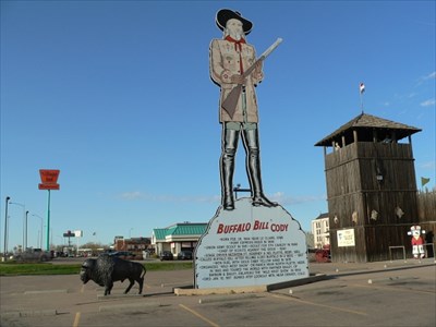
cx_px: 218
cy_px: 164
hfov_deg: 51.4
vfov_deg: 39.7
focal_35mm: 36
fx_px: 453
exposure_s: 1/500
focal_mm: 6
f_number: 4
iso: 80
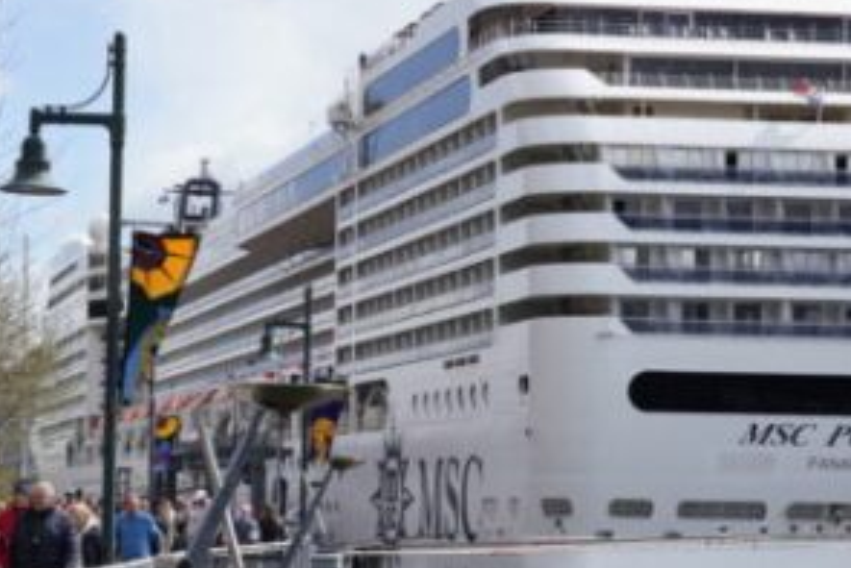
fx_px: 2791
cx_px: 203
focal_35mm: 118
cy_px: 487
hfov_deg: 17.2
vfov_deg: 11.6
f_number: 5.6
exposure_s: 1/1250
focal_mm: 44
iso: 250
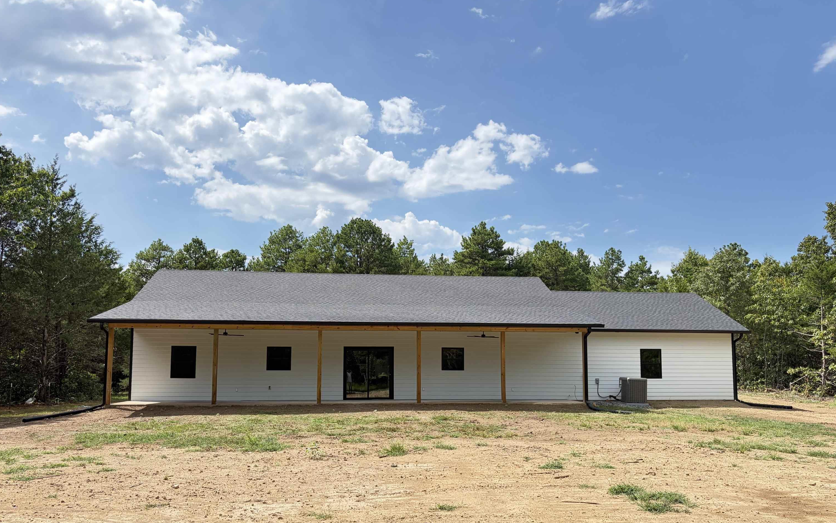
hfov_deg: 66.5
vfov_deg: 44.3
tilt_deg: +5.6
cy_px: 311
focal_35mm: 28
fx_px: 638
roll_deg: +0.3
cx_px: 414
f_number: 1.6
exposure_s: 1/1706
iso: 64
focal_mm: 5.96
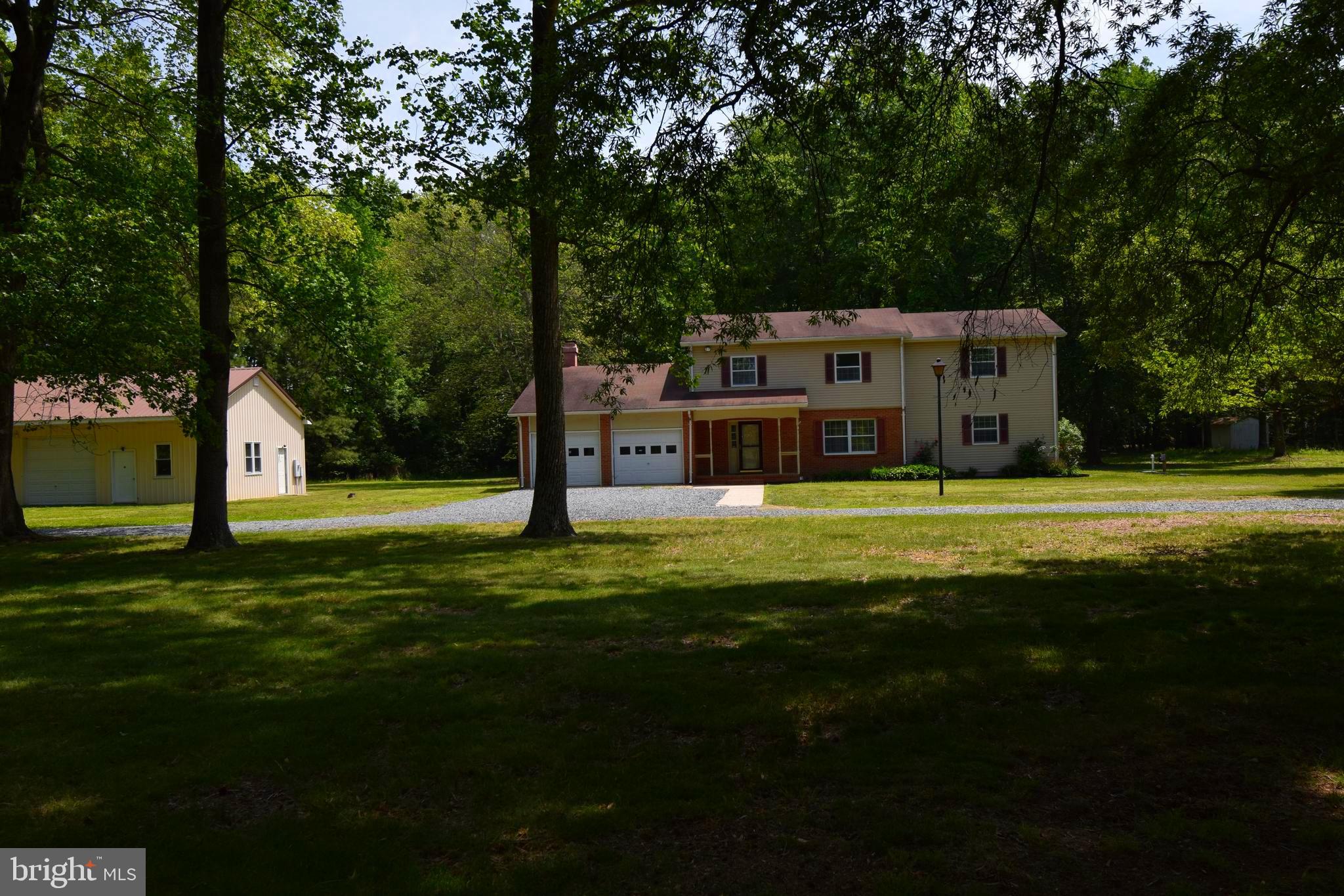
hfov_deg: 61.9
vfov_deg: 43.6
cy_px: 448
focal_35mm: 30
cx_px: 672
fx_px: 1120
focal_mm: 20
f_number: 9
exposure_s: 1/320
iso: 200
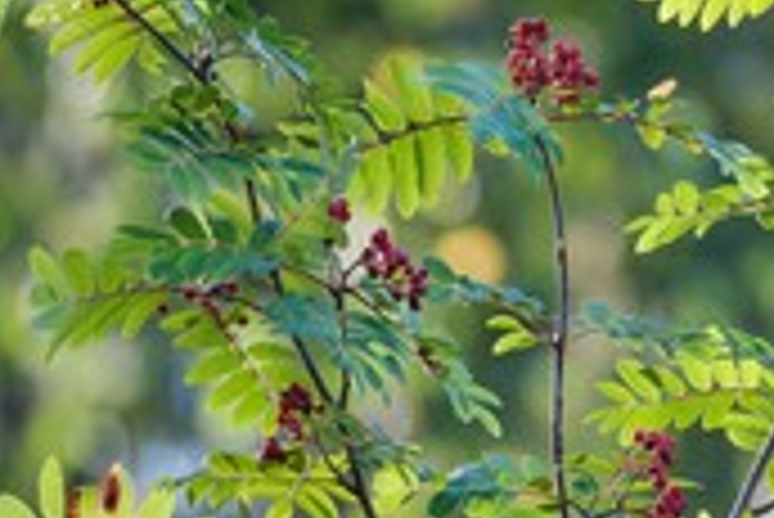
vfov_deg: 0.6
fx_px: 48113
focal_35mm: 2236
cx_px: 284
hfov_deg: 0.9
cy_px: 182
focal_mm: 400
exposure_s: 1/120
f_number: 4.5
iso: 200
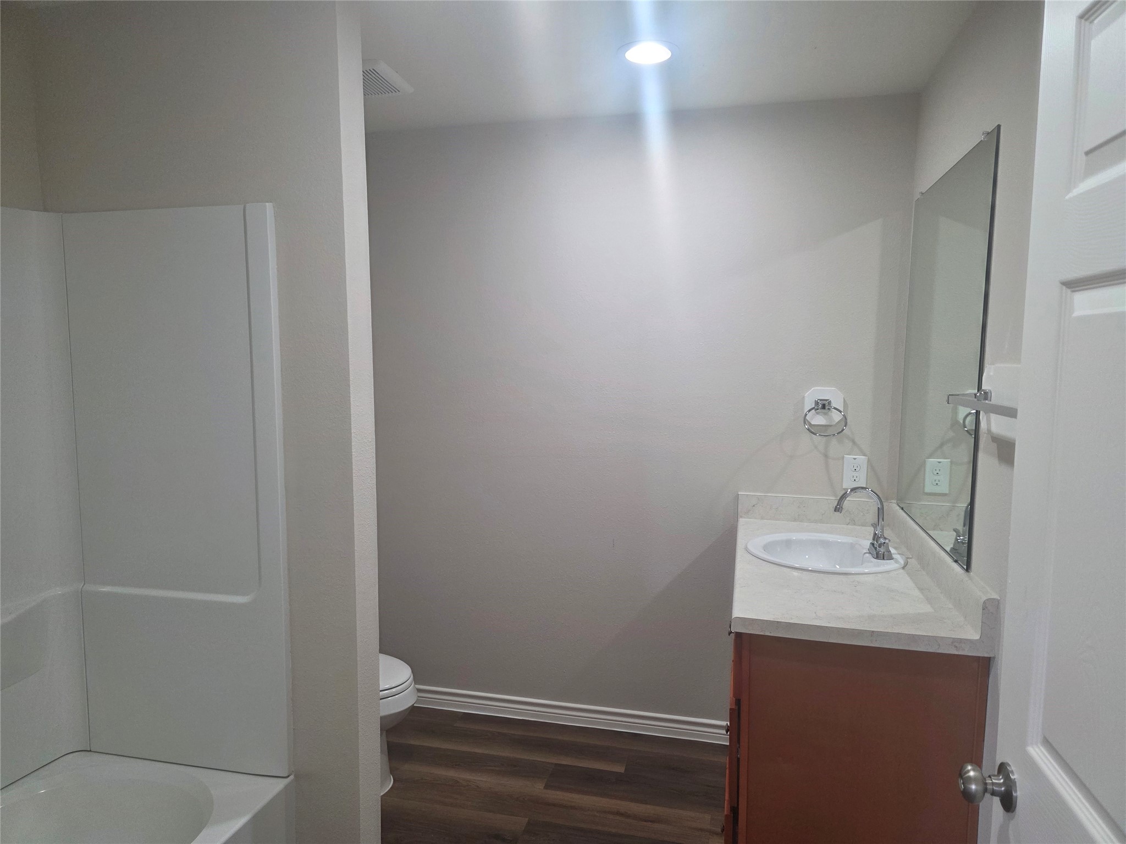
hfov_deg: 73.9
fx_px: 748
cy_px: 422
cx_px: 563
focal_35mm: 23
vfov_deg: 58.9
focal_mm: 6.3
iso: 250
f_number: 1.7
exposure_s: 1/120
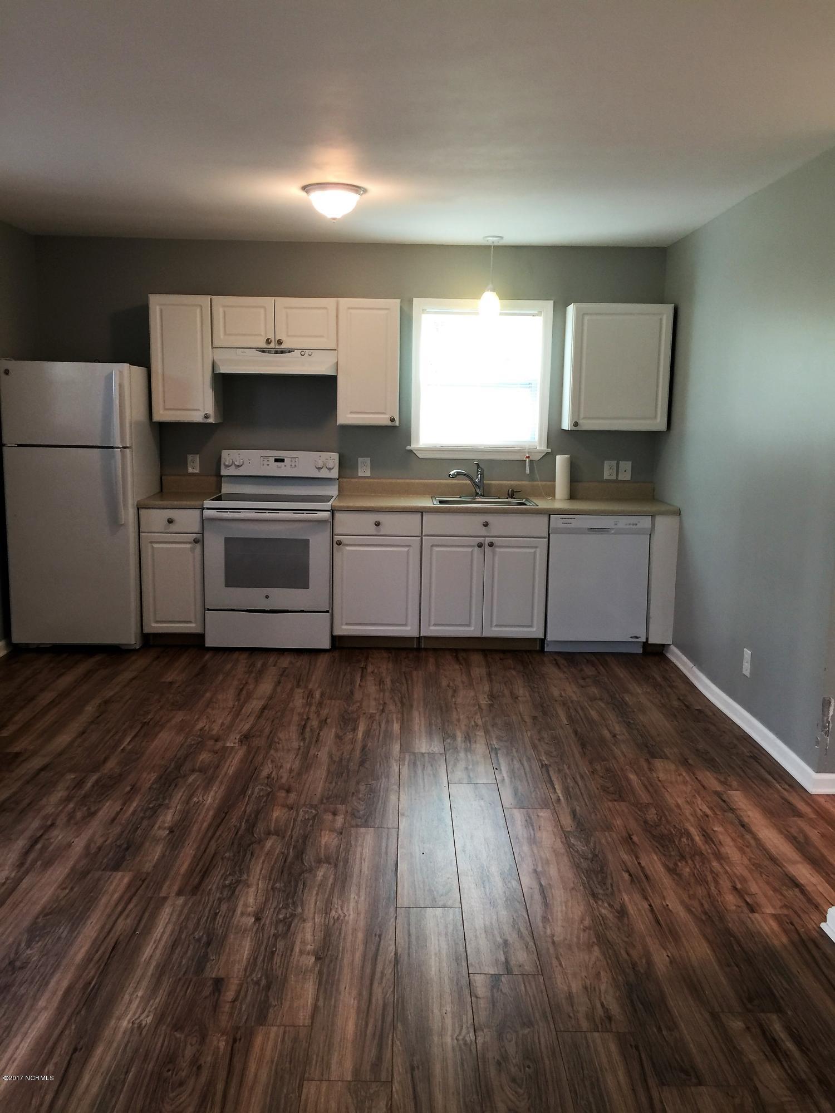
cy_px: 556
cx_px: 418
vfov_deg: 61.7
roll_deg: +0.5
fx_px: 933
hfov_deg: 48.2
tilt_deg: -5.8
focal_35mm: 29
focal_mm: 4.15
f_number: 2.2
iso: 32
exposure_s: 1/15
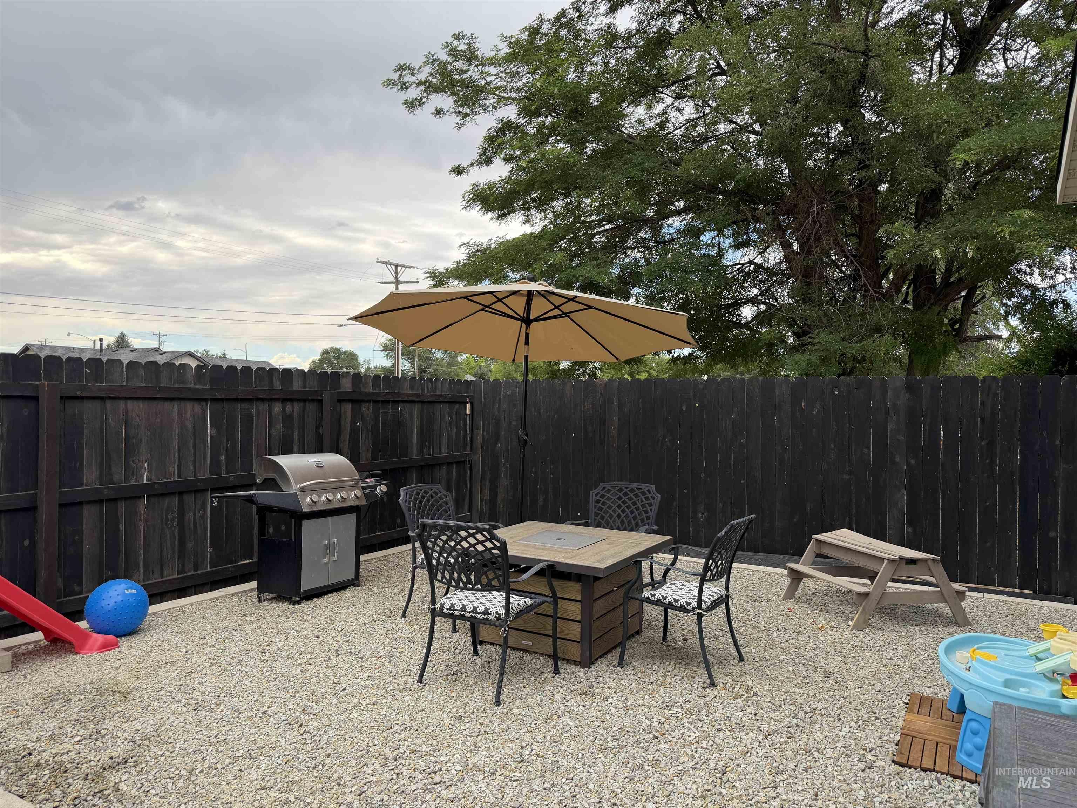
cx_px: 538
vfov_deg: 56.8
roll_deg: -0.8
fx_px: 747
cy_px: 404
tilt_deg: +0.6
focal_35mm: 24
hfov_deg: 71.6
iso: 100
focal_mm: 6.76
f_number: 1.78
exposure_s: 1/1314
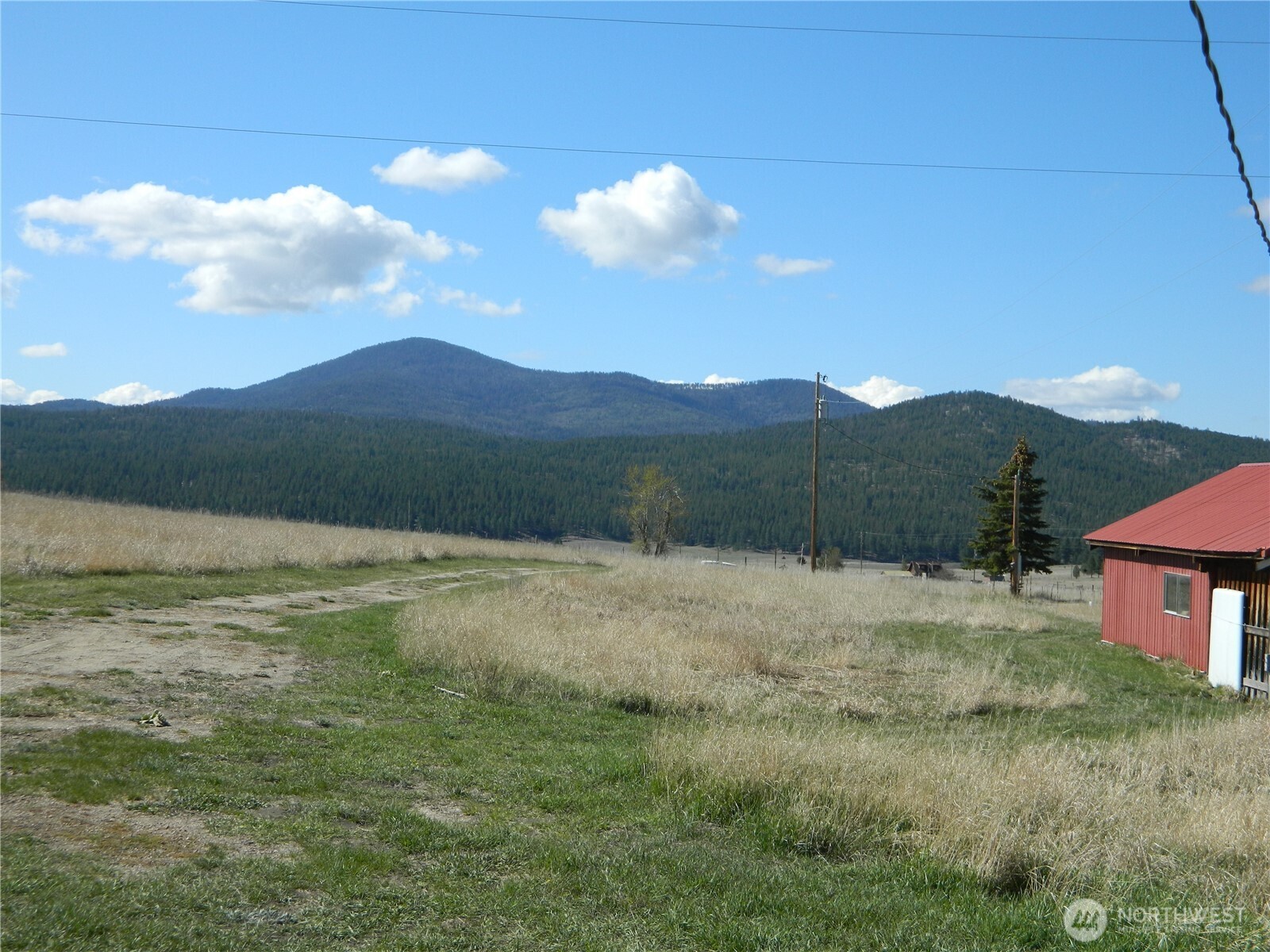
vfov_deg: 30.9
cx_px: 635
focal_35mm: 47
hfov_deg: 40.4
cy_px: 476
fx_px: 1724
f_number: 3.6
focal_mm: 8.4
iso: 80
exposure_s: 1/1000
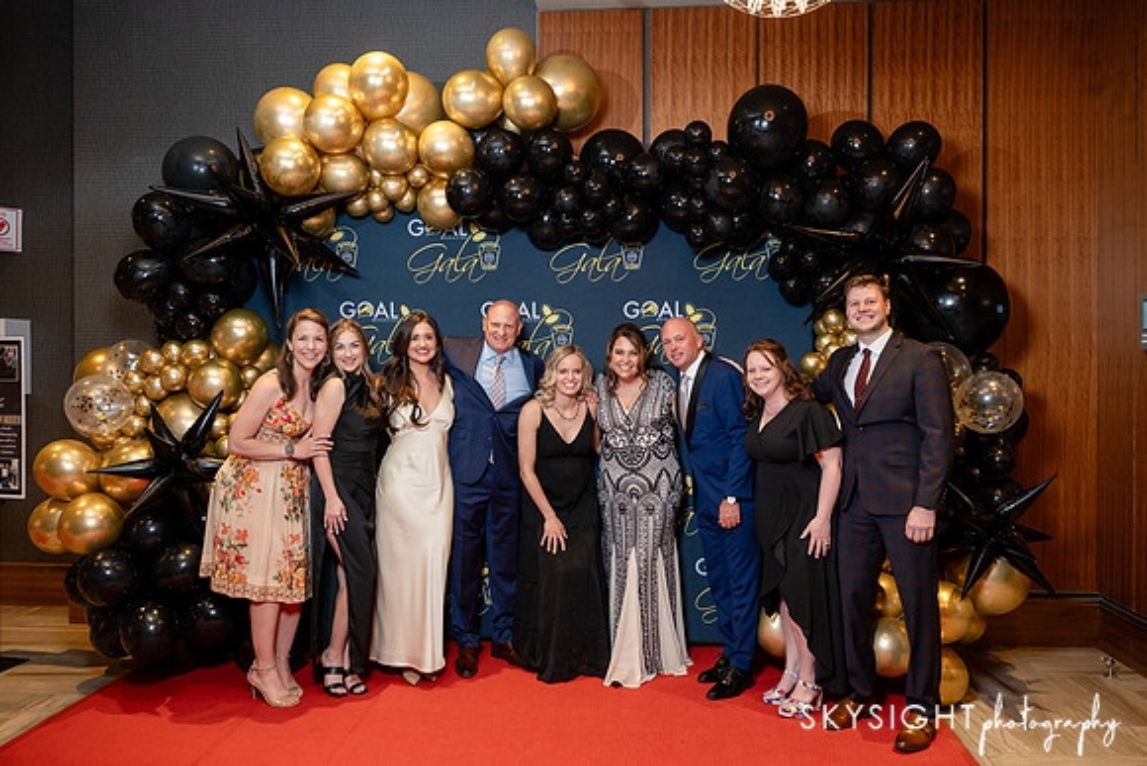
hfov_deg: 65.4
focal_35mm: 28
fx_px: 893
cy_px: 383
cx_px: 574
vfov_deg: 46.4
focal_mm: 28
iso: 2000
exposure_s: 1/200
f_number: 3.5
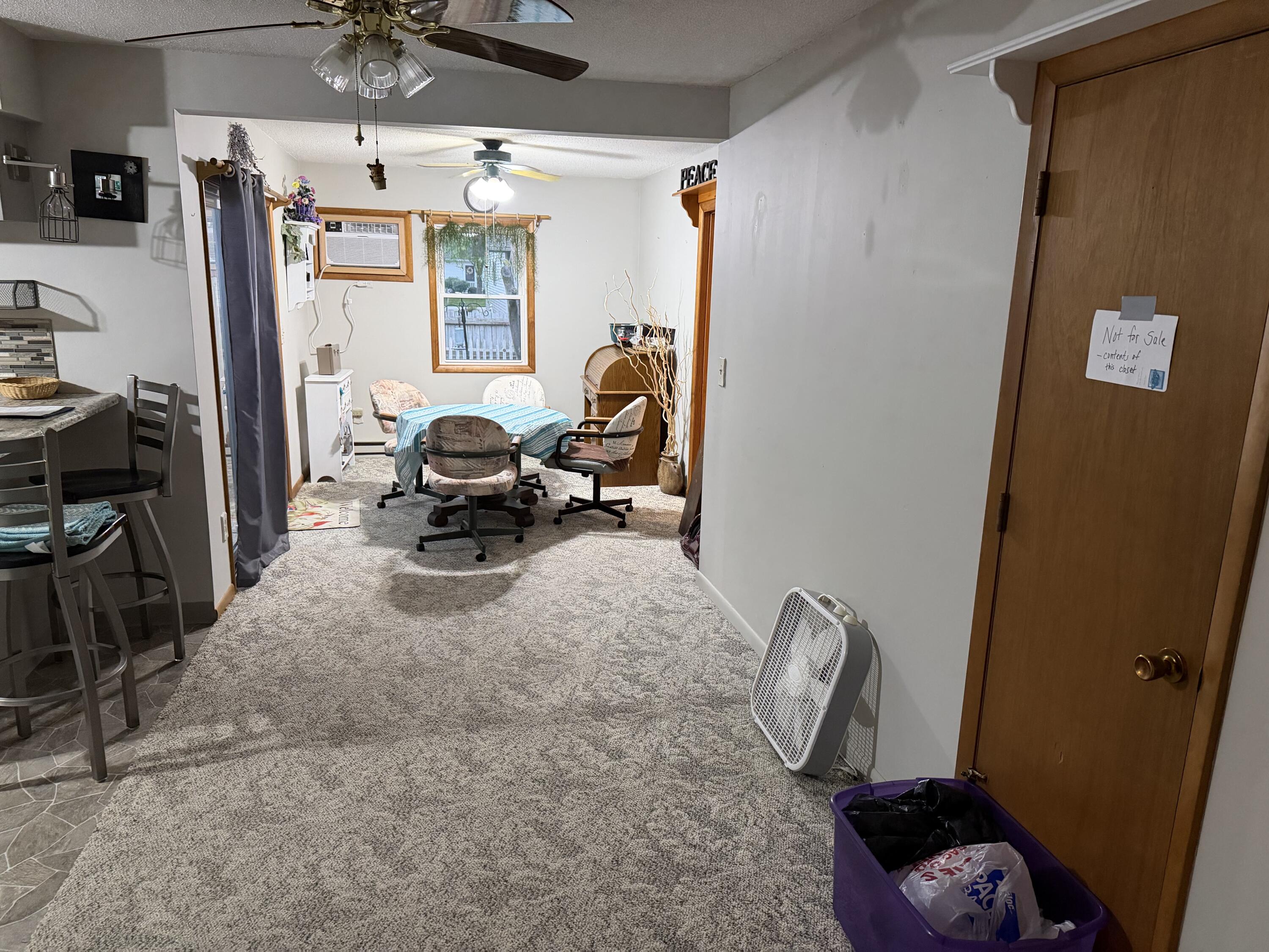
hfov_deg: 71.6
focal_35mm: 24
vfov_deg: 56.8
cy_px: 476
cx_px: 634
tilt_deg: -13.5
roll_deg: -1.8
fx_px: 880
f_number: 1.78
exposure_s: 1/60
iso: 640
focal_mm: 6.76
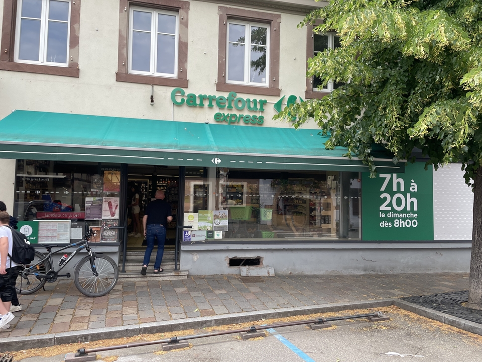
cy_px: 181
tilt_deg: +3.9
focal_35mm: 26
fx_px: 362
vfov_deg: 53.1
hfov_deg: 67.3
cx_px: 241
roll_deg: -0.8
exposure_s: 1/849
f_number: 1.6
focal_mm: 4.2
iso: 32
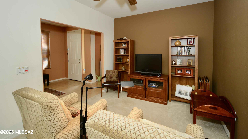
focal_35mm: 16
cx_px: 126
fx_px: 105
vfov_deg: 66.5
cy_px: 56
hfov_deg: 99.4
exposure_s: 1/60
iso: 800
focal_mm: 15
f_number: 7.1
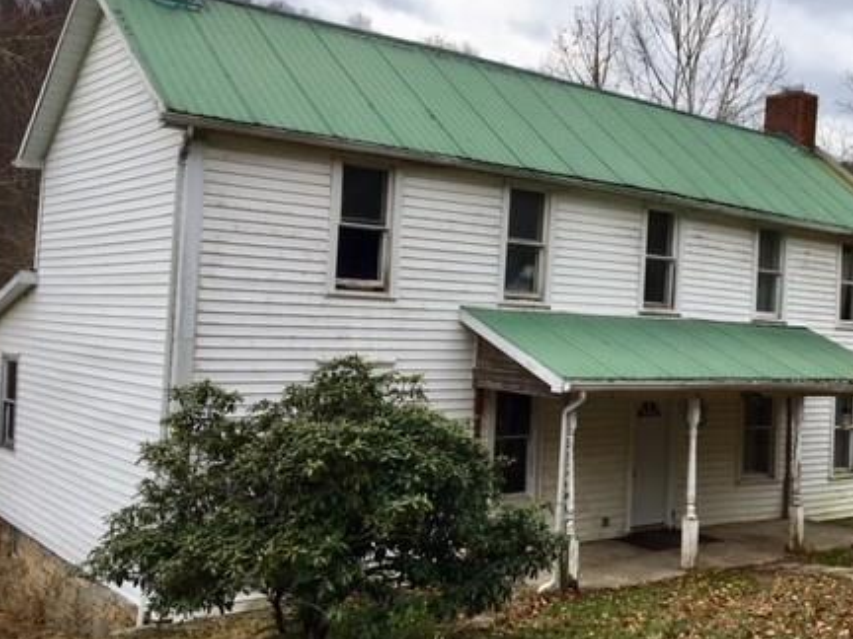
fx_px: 1060
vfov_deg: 33.6
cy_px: 304
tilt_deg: +1.9
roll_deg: -1.9
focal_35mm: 43
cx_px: 614
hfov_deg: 42.8
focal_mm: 4.15
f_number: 2.2
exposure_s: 1/725
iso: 25
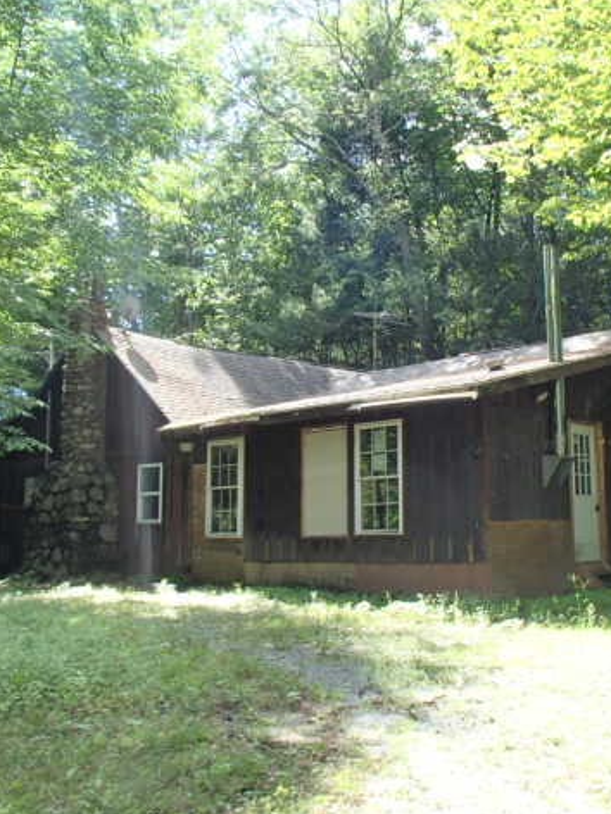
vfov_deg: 49.0
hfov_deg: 37.1
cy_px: 407
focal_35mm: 38
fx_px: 894
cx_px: 437
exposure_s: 1/125
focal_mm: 5
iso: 100
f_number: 3.9
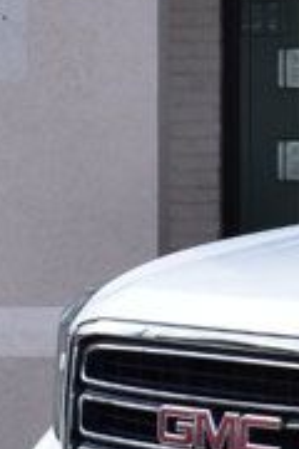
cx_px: 740
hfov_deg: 5.0
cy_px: 135
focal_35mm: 264
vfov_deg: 7.8
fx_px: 3287
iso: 400
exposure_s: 1/400
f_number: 11
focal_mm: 31
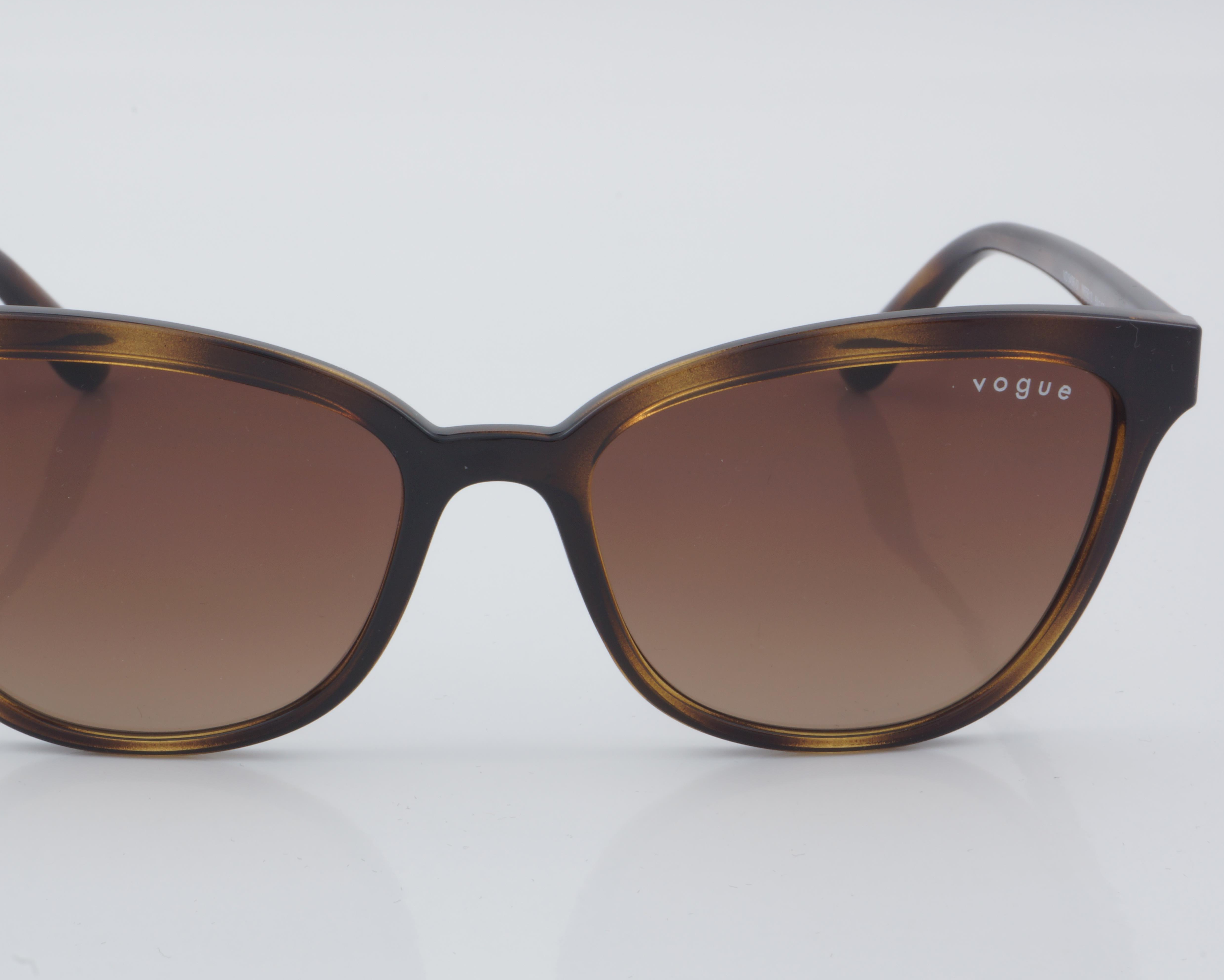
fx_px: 3390
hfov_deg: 20.4
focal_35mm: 94
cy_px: 487
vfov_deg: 16.4
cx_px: 492
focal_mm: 55
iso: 100
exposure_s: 1/4
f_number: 32
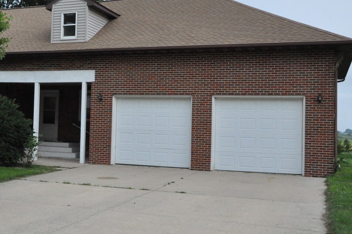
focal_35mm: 54
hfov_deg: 36.0
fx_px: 526
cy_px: 100
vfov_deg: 25.0
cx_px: 79
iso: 3200
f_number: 14
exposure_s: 1/800
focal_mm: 21
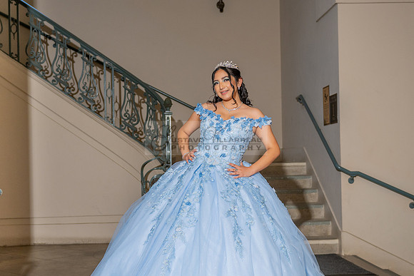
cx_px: 200
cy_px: 168
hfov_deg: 34.6
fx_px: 665
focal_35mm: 58
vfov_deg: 23.4
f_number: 2.8
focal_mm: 32
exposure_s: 1/200
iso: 200
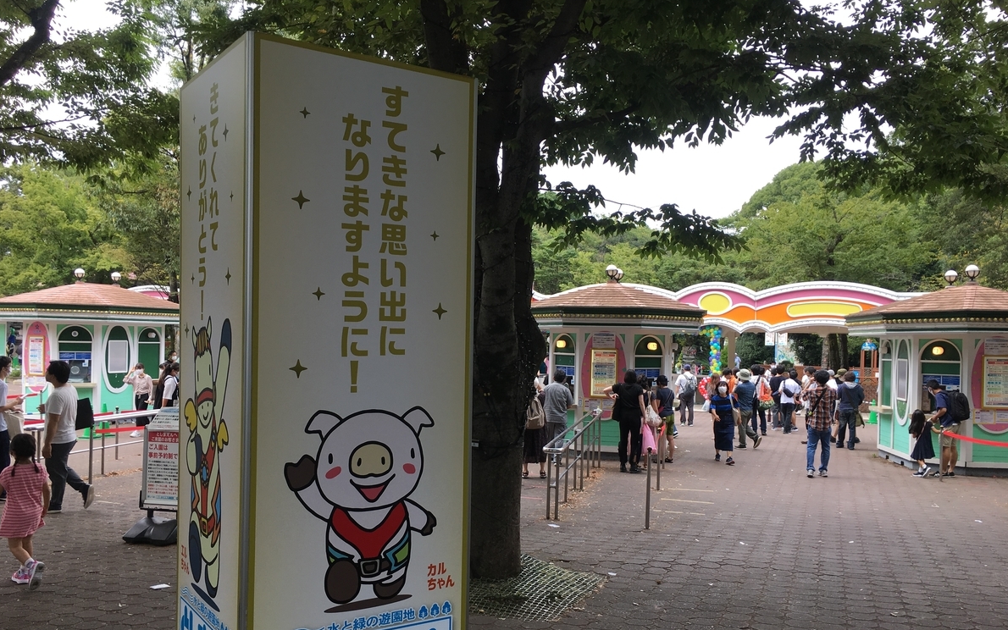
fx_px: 852
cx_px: 501
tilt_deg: -0.8
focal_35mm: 31
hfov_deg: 61.2
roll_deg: -1.1
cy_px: 358
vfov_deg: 40.5
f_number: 2.2
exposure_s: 1/251
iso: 25
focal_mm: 4.15
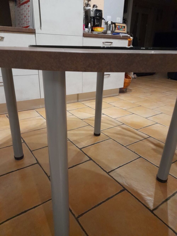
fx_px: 170
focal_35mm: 25
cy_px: 118
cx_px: 88
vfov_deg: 69.4
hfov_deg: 54.9
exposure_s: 1/25
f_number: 2
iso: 500
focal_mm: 4.6
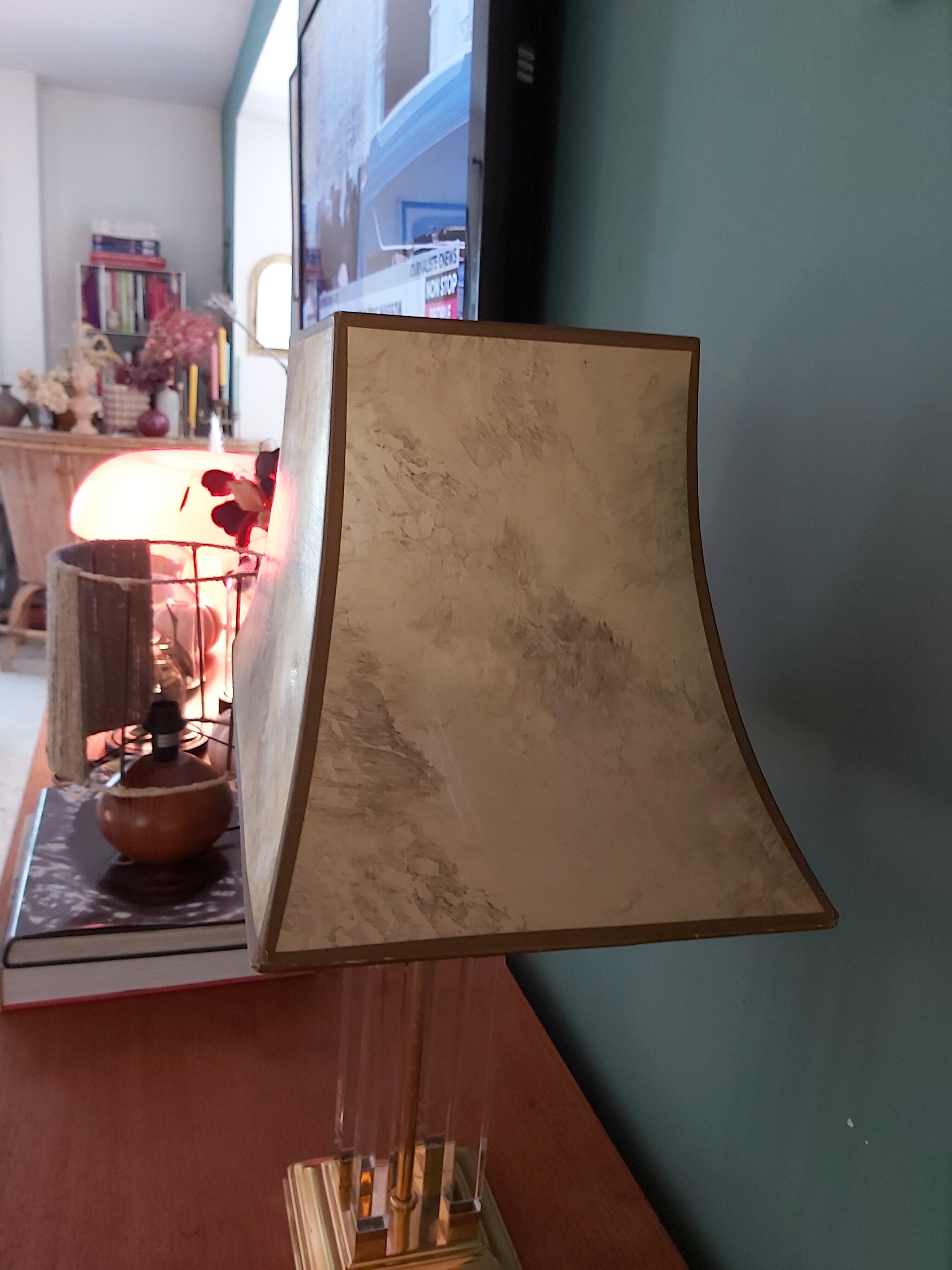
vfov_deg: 67.3
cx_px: 476
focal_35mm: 26
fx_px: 953
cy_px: 635
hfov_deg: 53.1
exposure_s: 1/33
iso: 250
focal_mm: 3.92
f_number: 1.7
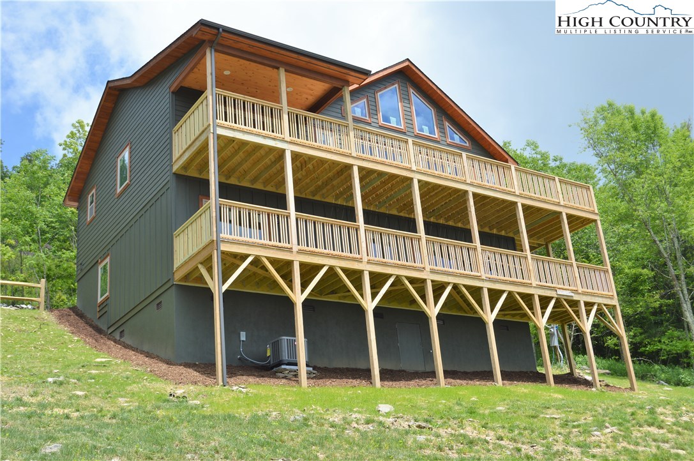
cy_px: 230
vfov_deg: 34.1
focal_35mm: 39
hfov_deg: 49.6
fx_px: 751
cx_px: 347
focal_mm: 26
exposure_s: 1/250
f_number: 8
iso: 100
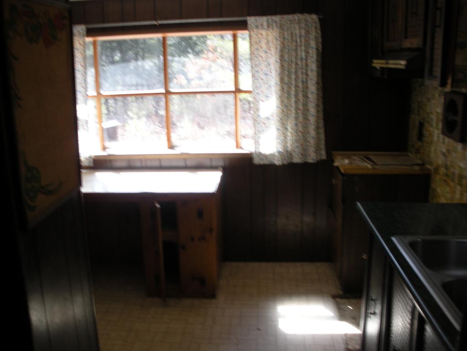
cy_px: 176
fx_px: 486
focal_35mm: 36
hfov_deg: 51.4
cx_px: 234
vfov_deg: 39.7
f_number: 3.5
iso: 79
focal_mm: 6.3
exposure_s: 1/46.2
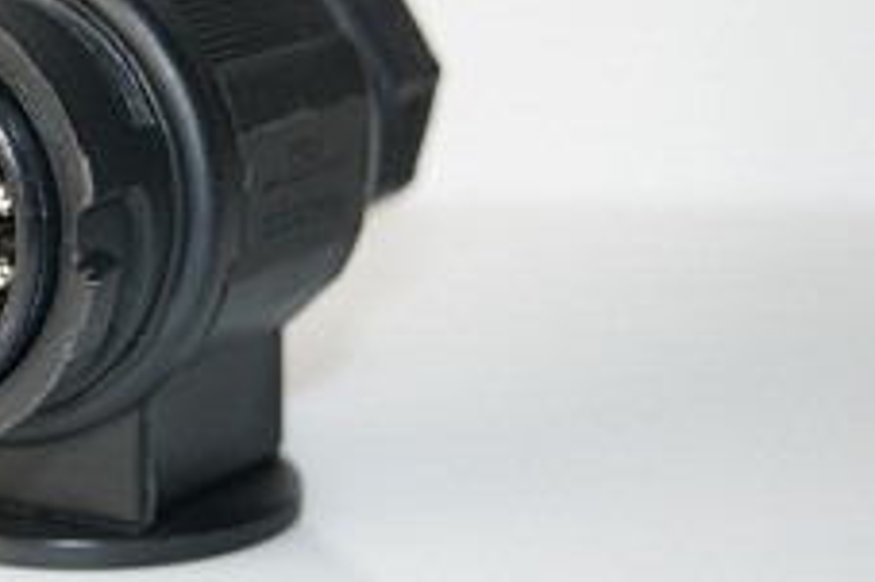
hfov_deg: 13.6
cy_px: 264
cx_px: 50
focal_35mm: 149
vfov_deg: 9.2
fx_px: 3619
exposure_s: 1/160
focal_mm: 50
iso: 400
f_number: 5.6
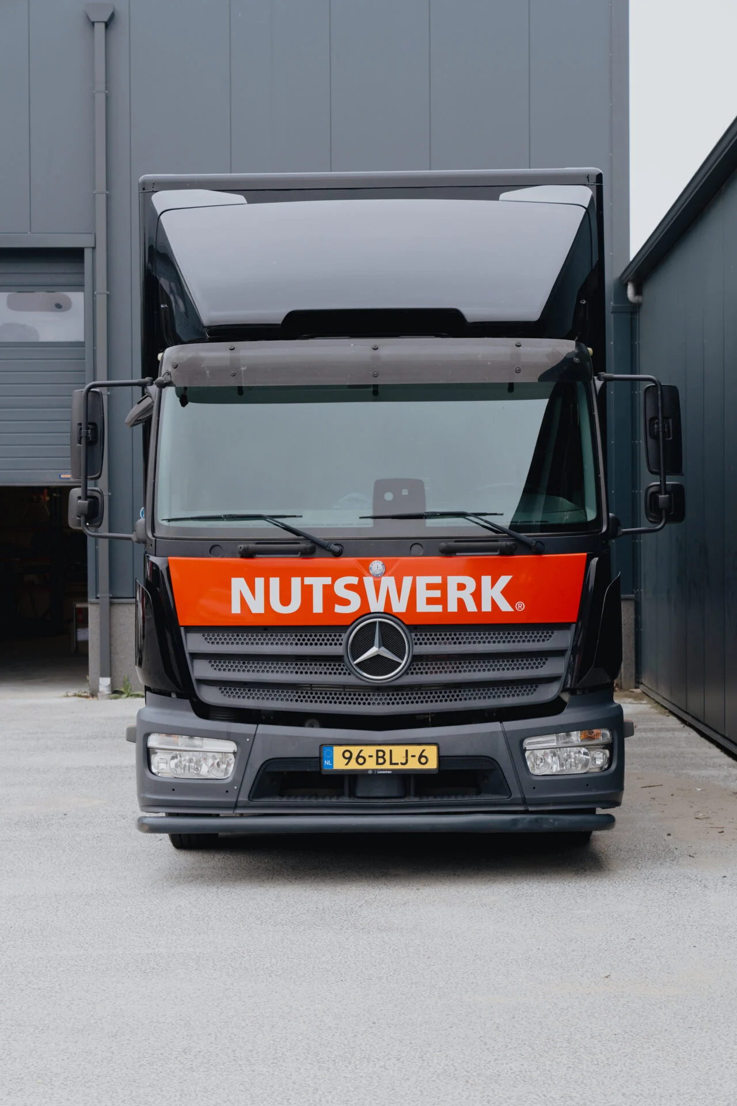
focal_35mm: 59
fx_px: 1812
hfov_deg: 23.0
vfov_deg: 33.9
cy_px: 553
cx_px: 368
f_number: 5
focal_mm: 59
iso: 800
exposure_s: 1/400
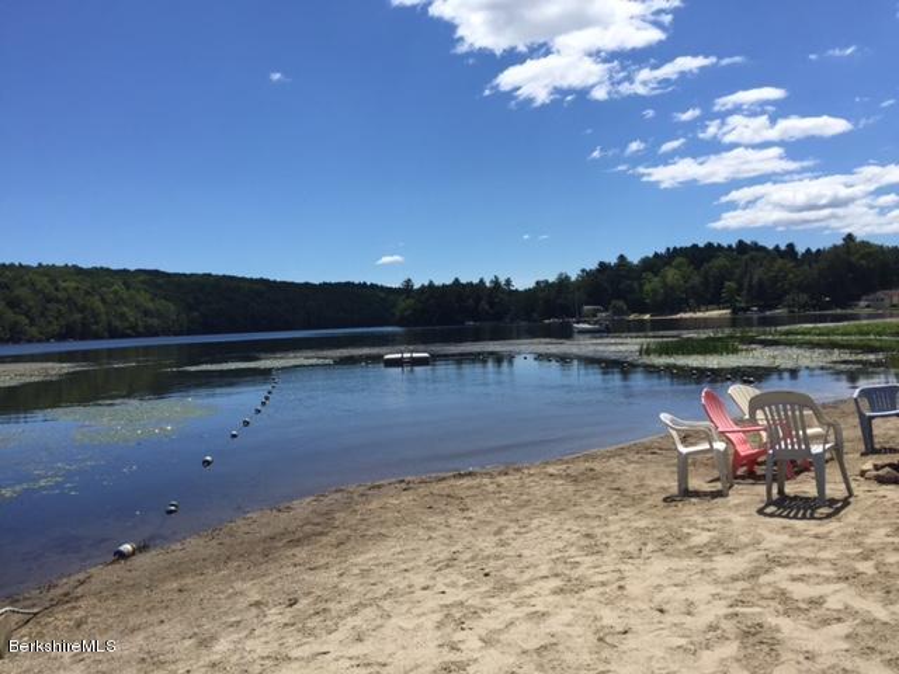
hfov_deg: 61.7
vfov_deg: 48.2
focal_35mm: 29
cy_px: 337
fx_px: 753
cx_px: 450
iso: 32
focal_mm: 4.15
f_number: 2.2
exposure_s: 1/3597
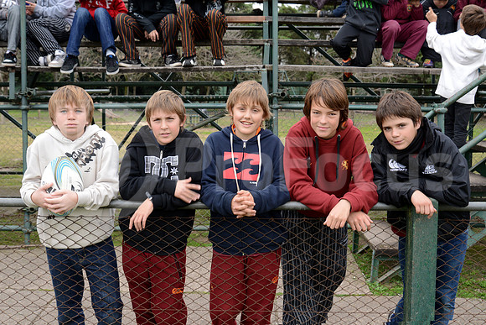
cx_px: 243
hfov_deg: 48.4
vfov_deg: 33.4
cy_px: 162
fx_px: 540
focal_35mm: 40
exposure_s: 1/80
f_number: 5.6
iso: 320
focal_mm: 40
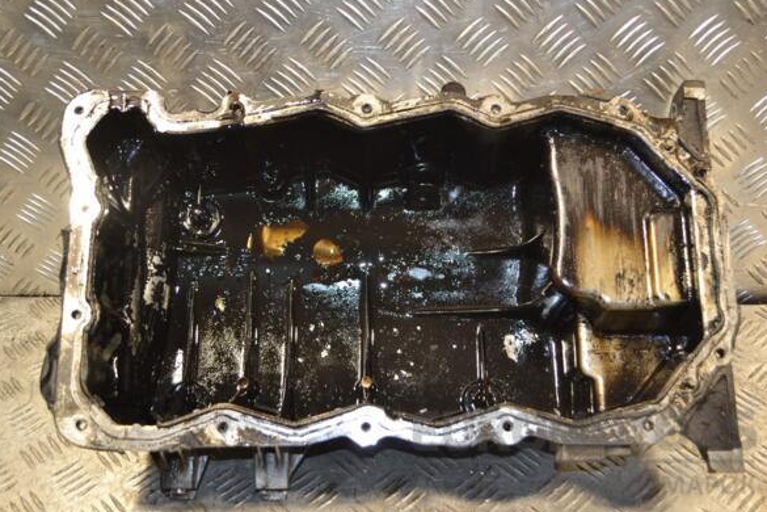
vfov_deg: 33.4
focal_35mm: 40
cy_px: 256
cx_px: 388
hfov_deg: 48.5
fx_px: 852
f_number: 4.2
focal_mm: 26
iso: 400
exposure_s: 1/60
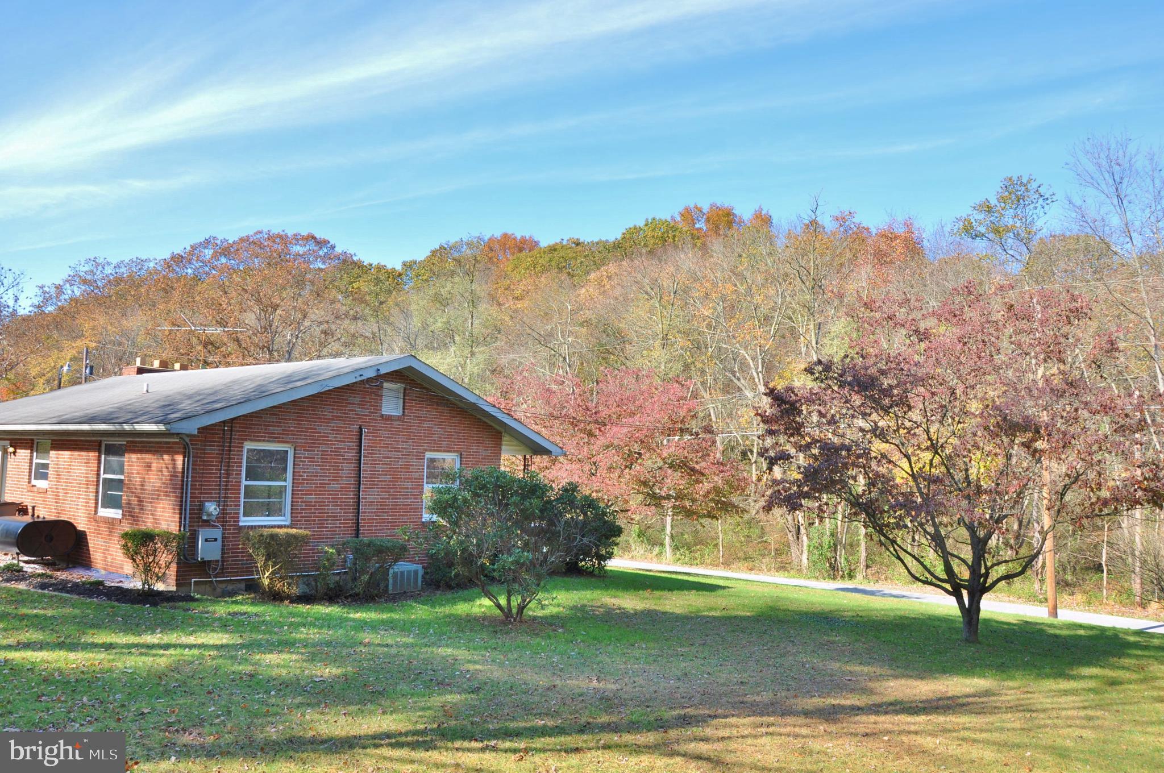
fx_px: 872
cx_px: 582
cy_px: 386
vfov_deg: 47.8
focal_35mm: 27
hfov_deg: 67.4
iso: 200
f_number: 9.5
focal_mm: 18
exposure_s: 1/90
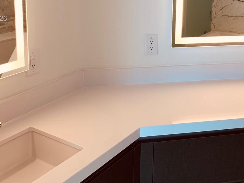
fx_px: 352
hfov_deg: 38.0
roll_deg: +0.1
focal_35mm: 50
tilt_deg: -9.6
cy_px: 19
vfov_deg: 28.0
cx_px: 150
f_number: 1.8
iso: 64
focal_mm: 4.25
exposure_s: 1/120
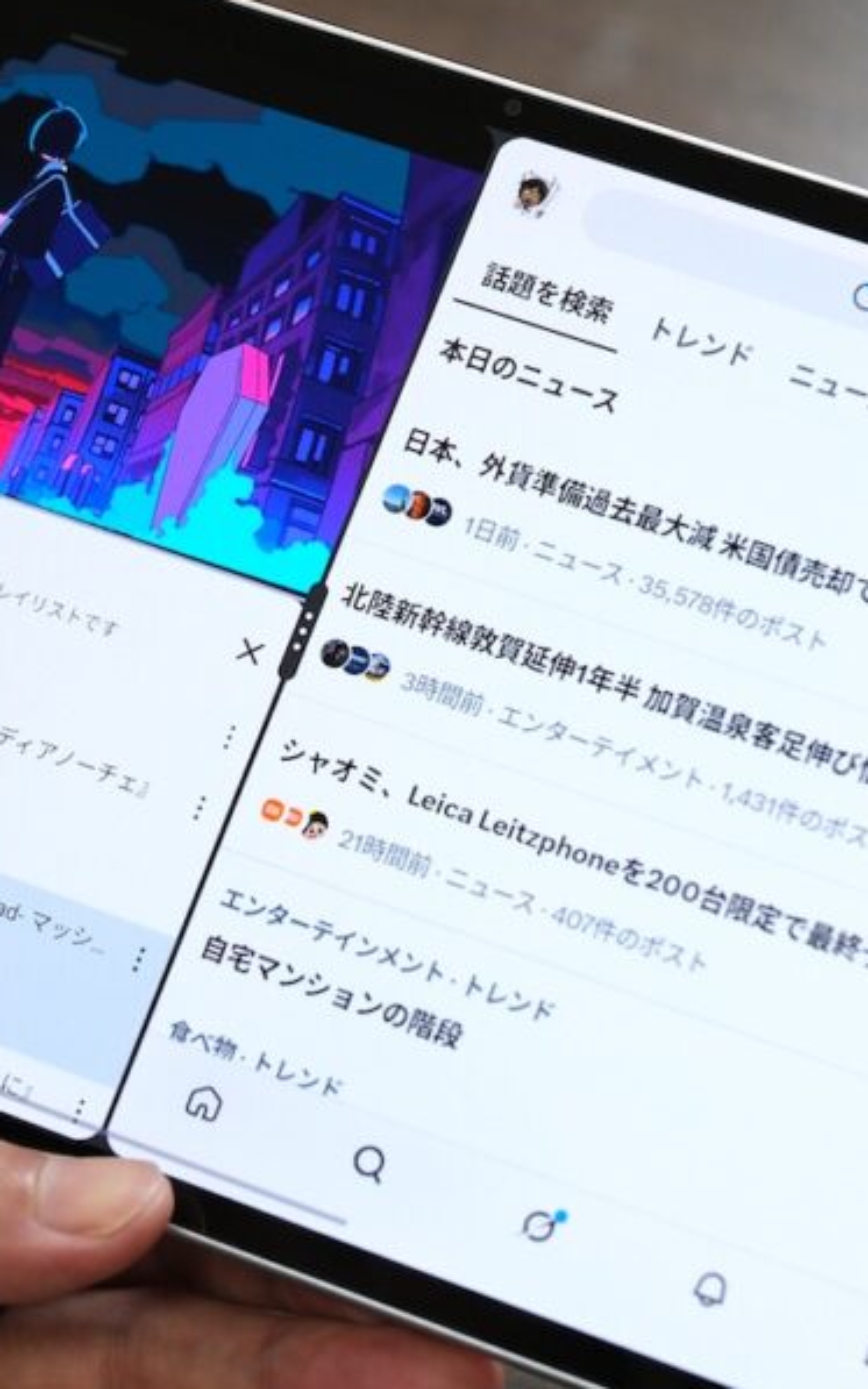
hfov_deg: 10.3
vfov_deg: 16.4
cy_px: 647
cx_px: 372
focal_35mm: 127
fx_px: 4808
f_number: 4
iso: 640
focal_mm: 41.1
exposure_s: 1/125
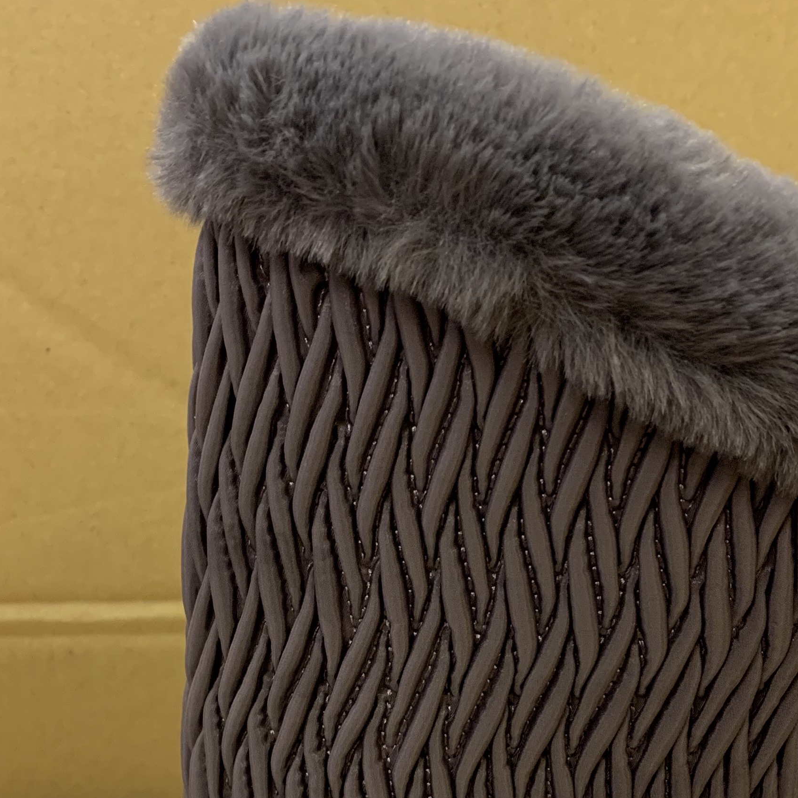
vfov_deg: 30.0
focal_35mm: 55
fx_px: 1434
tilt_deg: -24.3
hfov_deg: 31.0
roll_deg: -1.2
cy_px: 683
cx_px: 301
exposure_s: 1/50
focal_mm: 4.25
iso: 200
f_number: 1.8
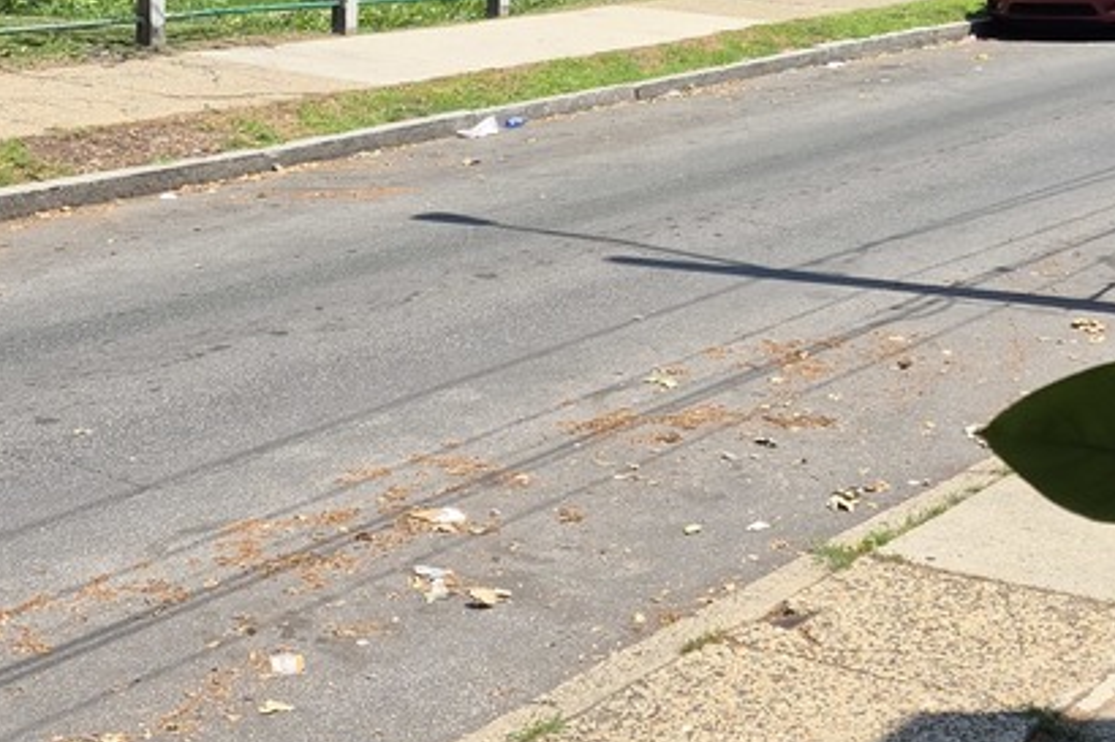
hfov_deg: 28.9
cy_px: 275
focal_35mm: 70
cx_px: 558
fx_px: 2167
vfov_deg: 19.4
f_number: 1.8
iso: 25
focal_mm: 5.4
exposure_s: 1/1296
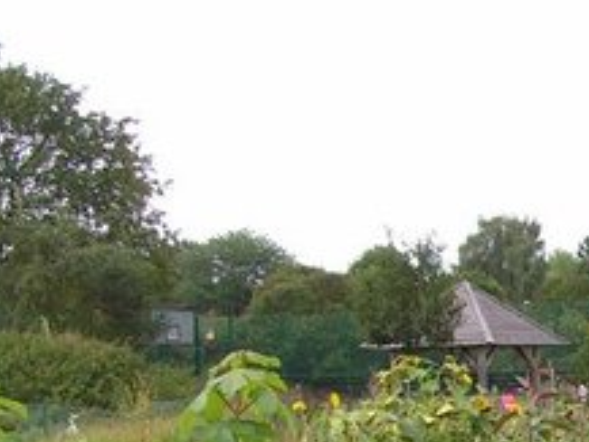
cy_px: 553
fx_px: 1788
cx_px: 793
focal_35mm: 105
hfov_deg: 17.4
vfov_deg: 13.6
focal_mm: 6.3
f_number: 5.6
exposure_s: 1/100
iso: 50
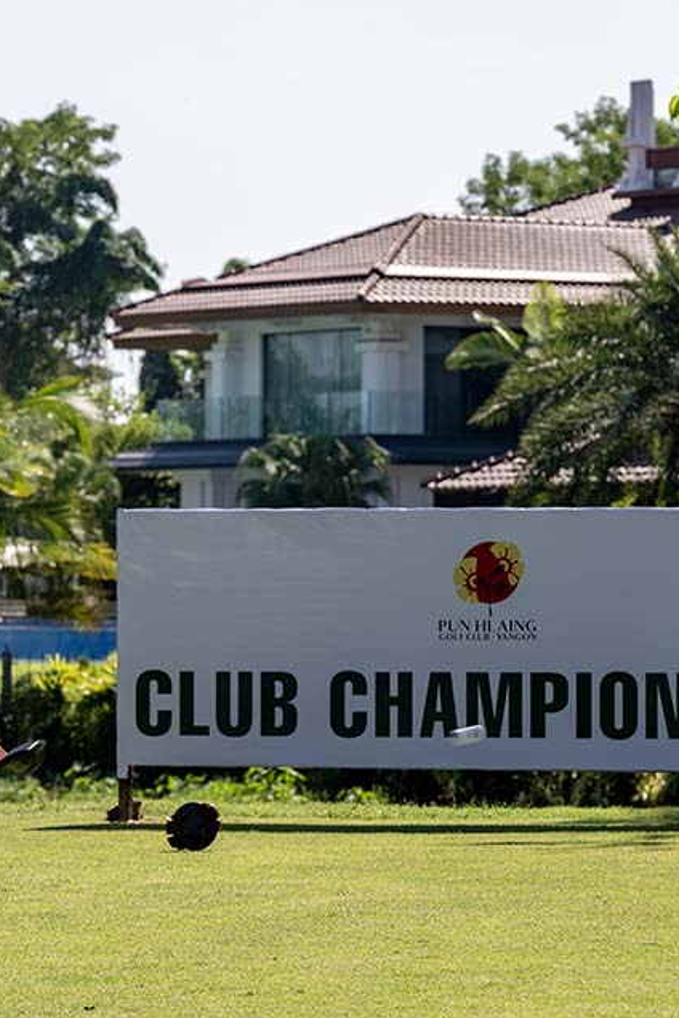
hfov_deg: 8.3
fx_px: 4696
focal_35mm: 166
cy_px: 507
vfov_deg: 12.4
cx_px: 146
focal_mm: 110
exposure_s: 1/800
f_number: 6.3
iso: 200
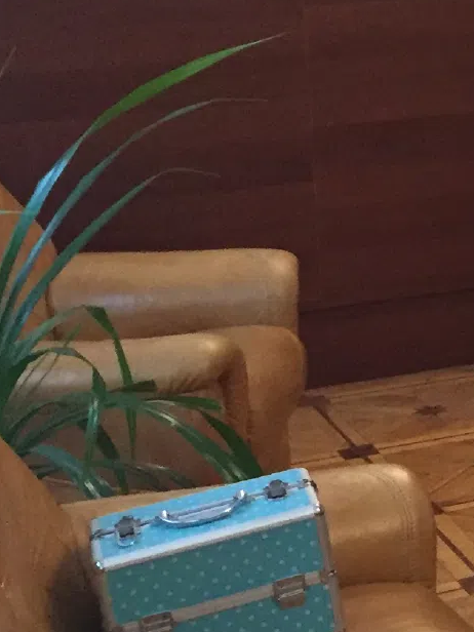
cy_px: 89
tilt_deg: -8.6
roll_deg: -0.7
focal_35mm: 113
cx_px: 1048
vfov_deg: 17.2
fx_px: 2063
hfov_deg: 11.4
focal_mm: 4.15
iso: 250
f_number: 2.2
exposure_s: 1/25
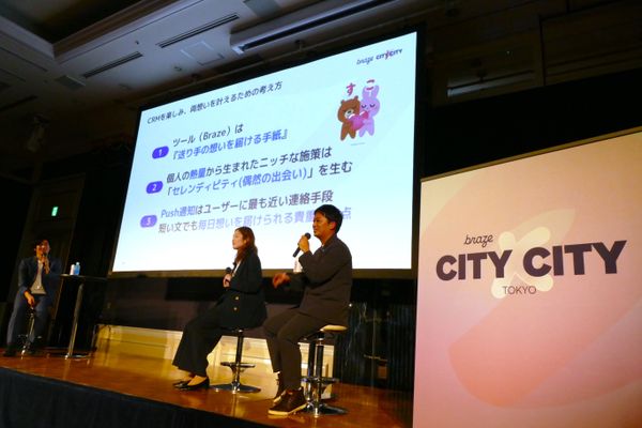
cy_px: 214
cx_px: 321
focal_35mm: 25
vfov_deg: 51.3
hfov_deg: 71.5
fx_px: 446
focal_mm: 9.17
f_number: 8
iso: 1600
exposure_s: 1/60
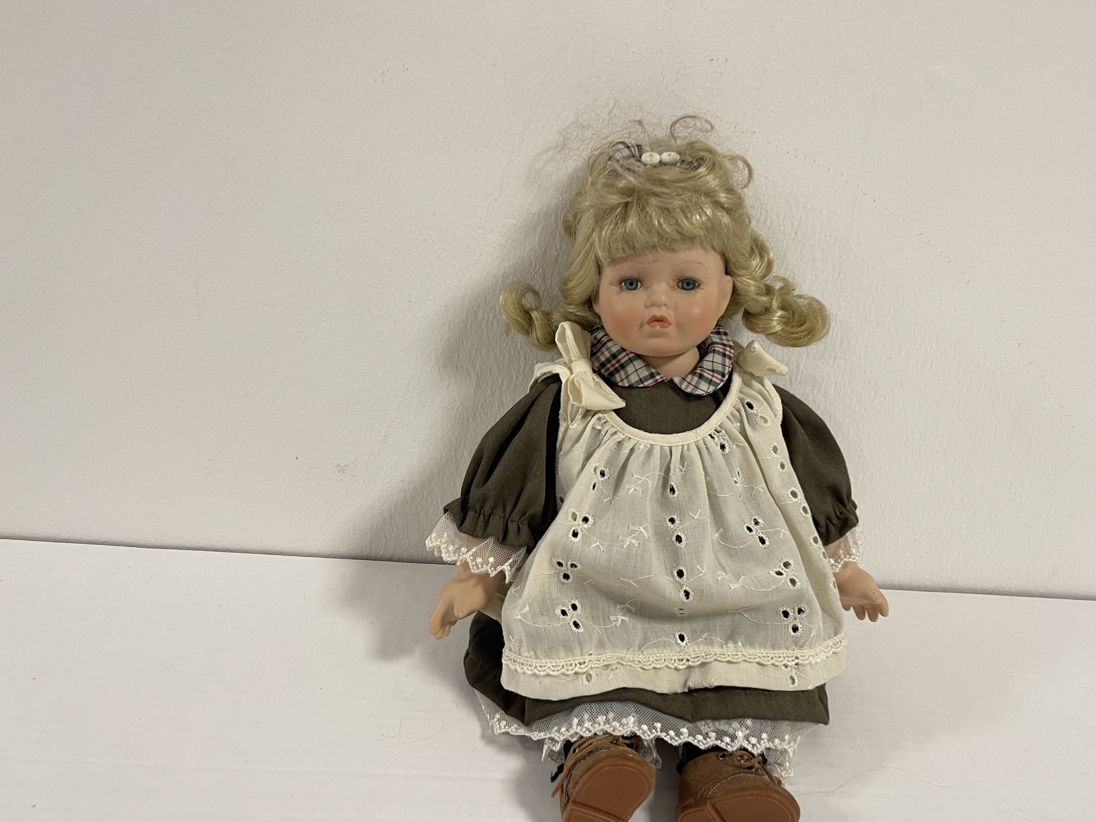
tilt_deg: -22.8
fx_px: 823
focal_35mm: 26
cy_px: 425
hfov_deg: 67.3
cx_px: 565
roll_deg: -3.6
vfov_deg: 53.1
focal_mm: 5.1
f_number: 1.6
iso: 100
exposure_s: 1/50
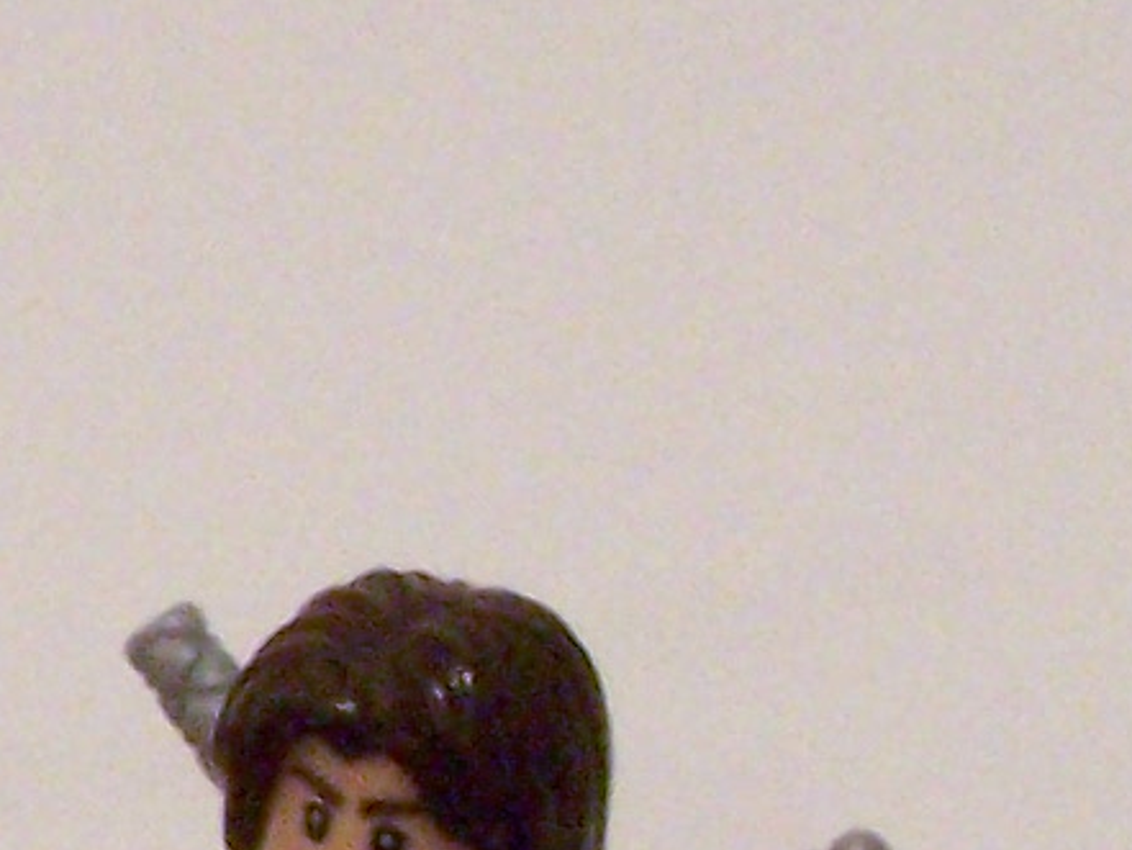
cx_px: -721
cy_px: 996
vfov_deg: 6.7
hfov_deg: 8.6
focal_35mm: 222
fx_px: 7262
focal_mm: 6.3
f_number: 8
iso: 400
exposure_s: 1/4
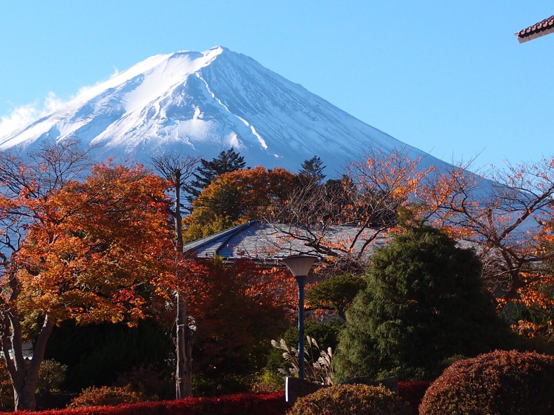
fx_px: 2128
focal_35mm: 133
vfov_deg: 11.1
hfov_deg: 14.8
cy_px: 250
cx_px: 174
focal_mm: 15.27
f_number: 2.8
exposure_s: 1/200
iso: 100
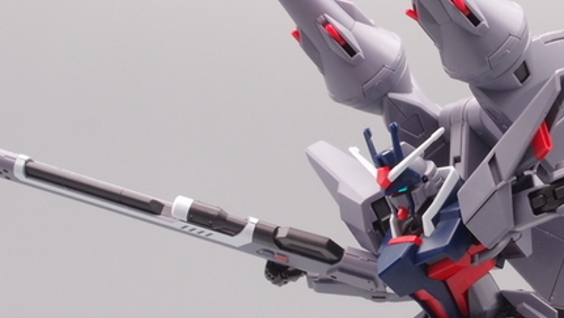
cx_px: 444
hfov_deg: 20.9
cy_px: 175
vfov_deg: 12.0
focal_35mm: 101
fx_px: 1511
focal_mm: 10.83
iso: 100
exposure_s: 1/5
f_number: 8
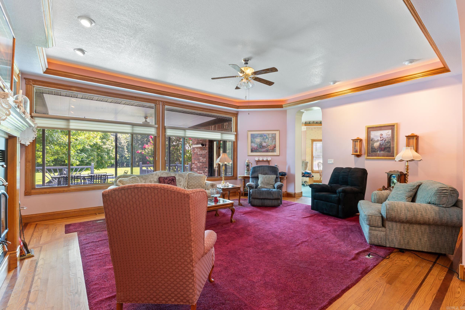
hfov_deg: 95.0
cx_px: 232
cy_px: 155
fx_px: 213
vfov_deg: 72.1
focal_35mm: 16
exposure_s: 1.3
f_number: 9
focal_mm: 11
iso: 200
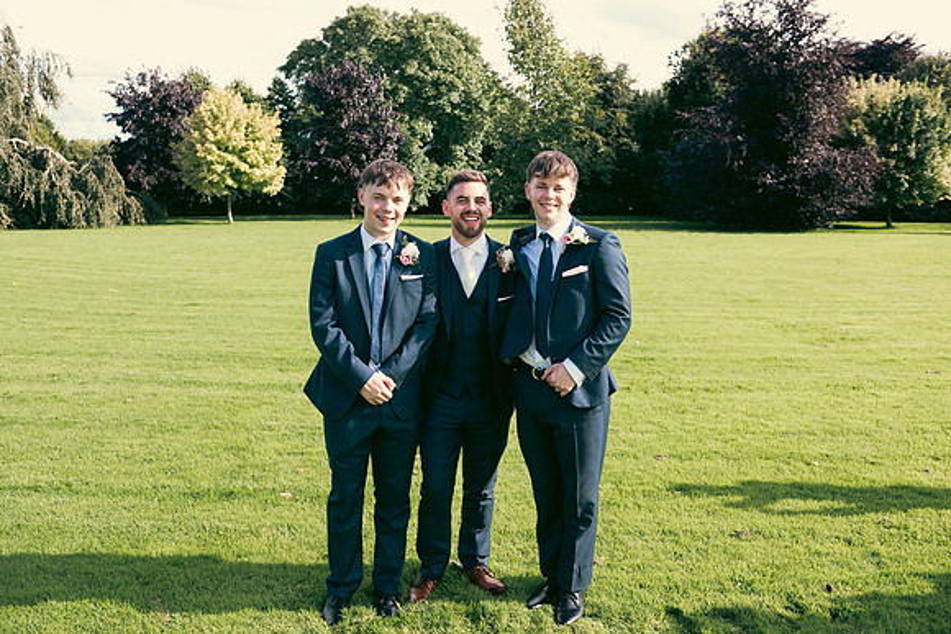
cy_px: 317
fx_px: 925
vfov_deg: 37.9
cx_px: 476
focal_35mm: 35
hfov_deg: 54.4
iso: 200
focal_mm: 35
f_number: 5
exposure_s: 1/320
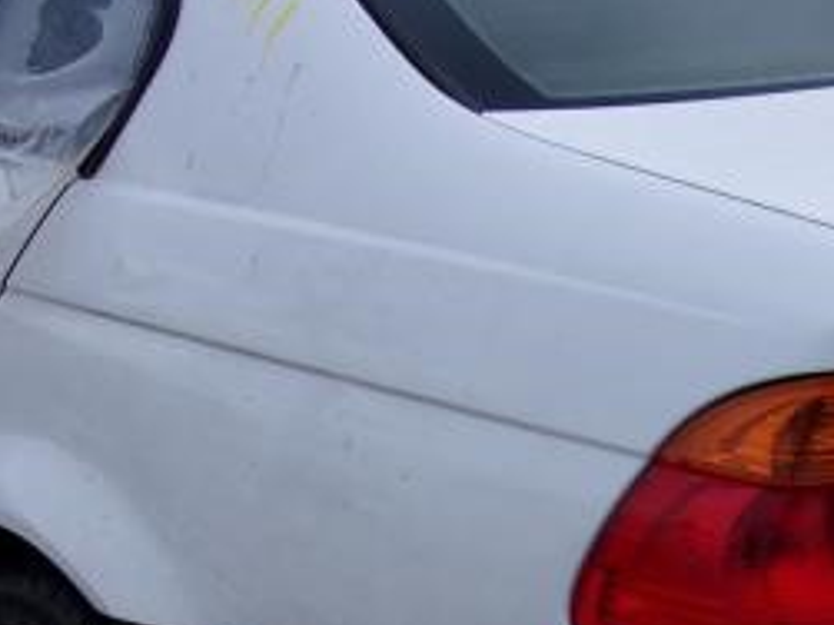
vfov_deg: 17.0
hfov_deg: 22.6
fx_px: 2071
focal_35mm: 86
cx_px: 581
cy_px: 502
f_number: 3
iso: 80
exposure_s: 1/350
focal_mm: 4.9
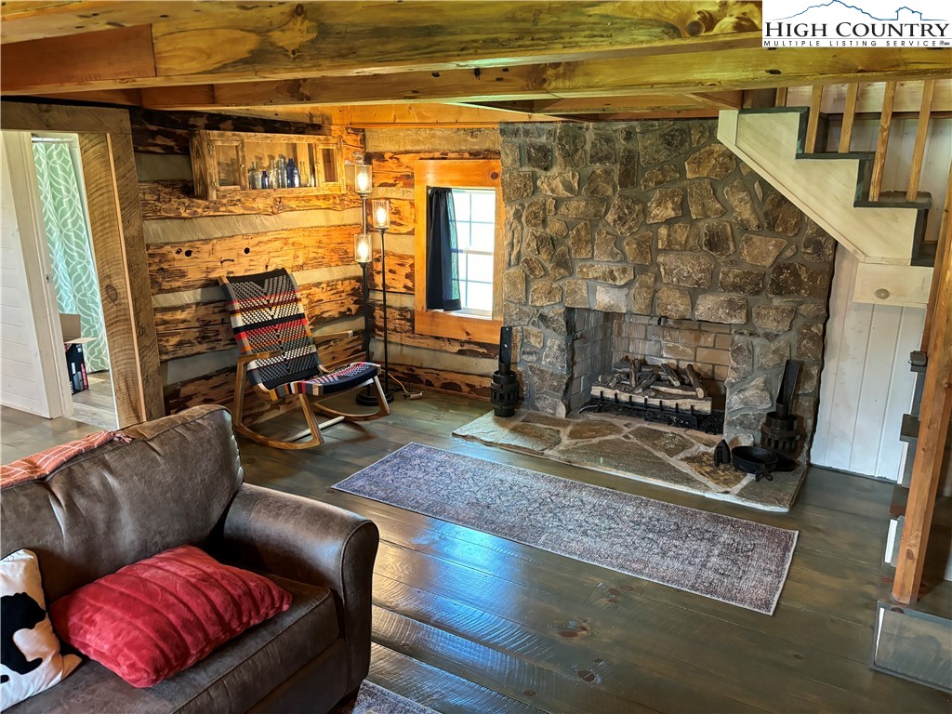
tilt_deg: -15.7
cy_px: 357
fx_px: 715
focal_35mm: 26
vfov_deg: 53.1
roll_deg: +0.0
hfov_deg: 67.3
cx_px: 476
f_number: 1.6
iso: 400
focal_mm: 5.96
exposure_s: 1/60
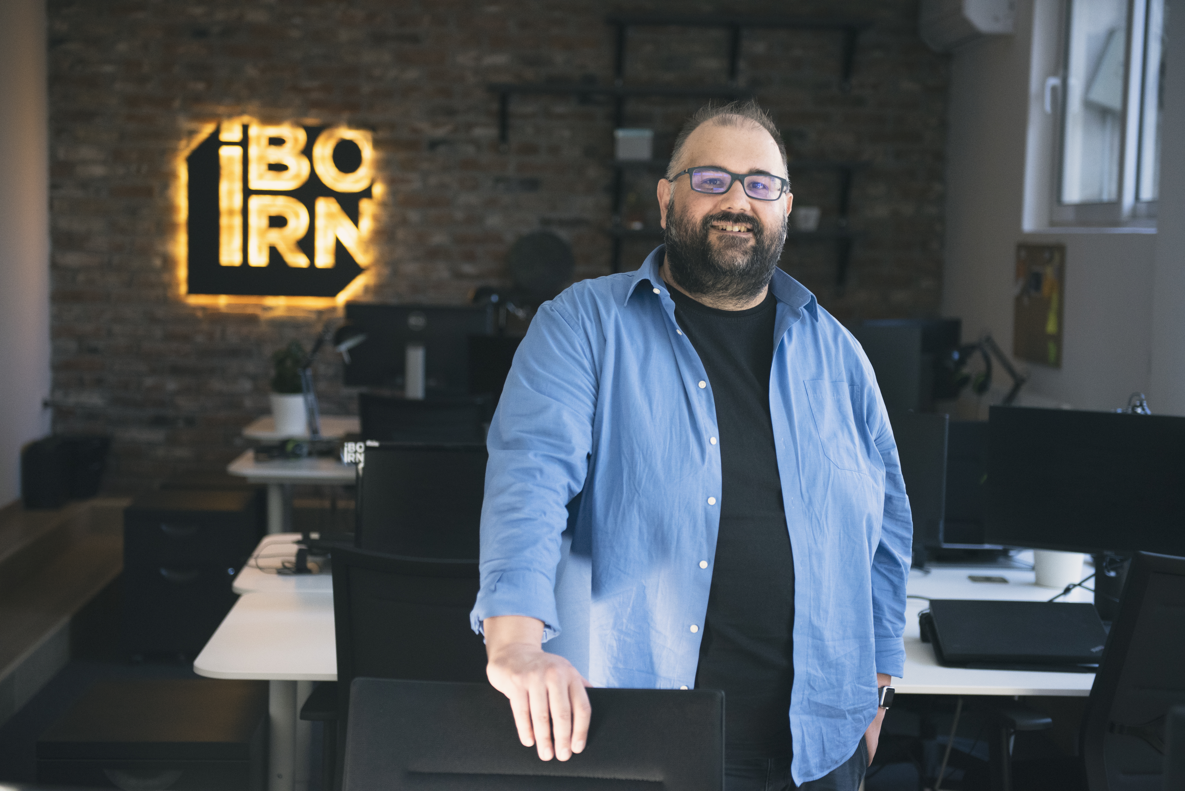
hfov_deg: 34.5
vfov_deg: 23.4
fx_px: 1910
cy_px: 396
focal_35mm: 58
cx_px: 592
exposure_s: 1/320
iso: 2500
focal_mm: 58
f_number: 2.8
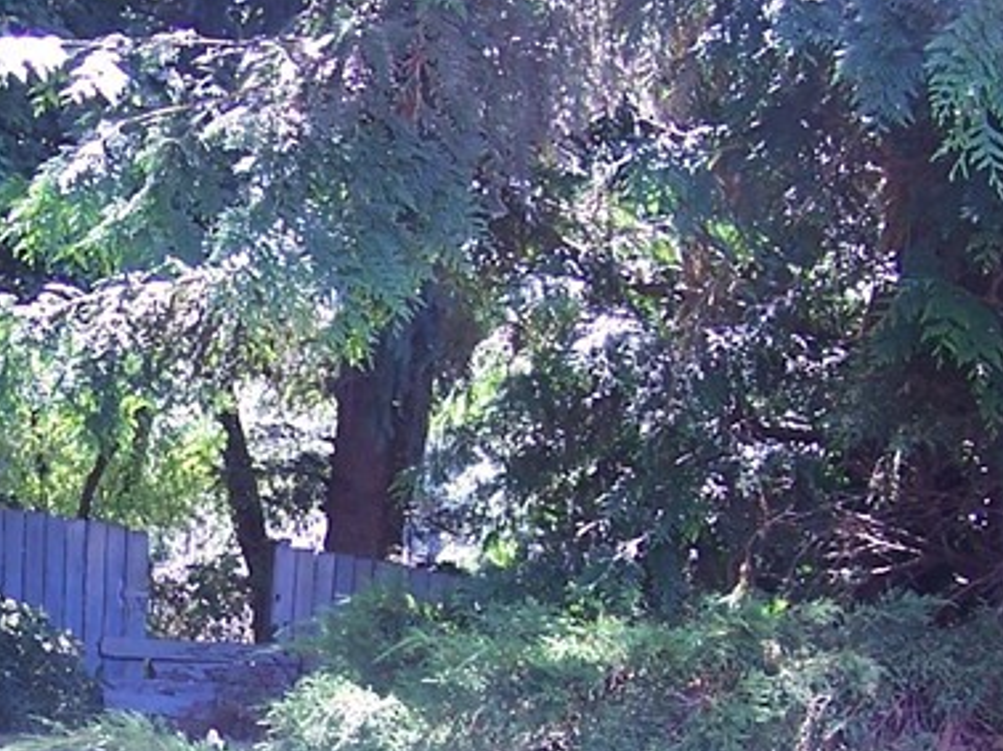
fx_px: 2983
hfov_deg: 18.9
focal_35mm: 103
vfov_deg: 14.2
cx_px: 159
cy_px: 679
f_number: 2.8
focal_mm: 6.3
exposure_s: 1/60
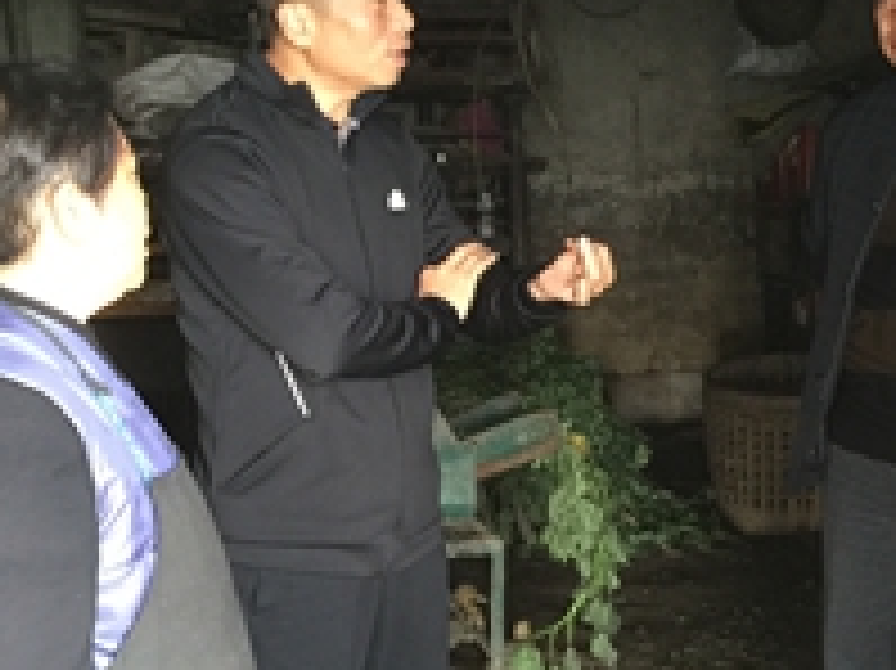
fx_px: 1888
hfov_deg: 26.4
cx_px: 648
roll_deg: -0.1
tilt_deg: -5.6
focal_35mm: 73
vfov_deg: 20.1
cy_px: 335
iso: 160
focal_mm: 4.15
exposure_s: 1/17
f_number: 2.2
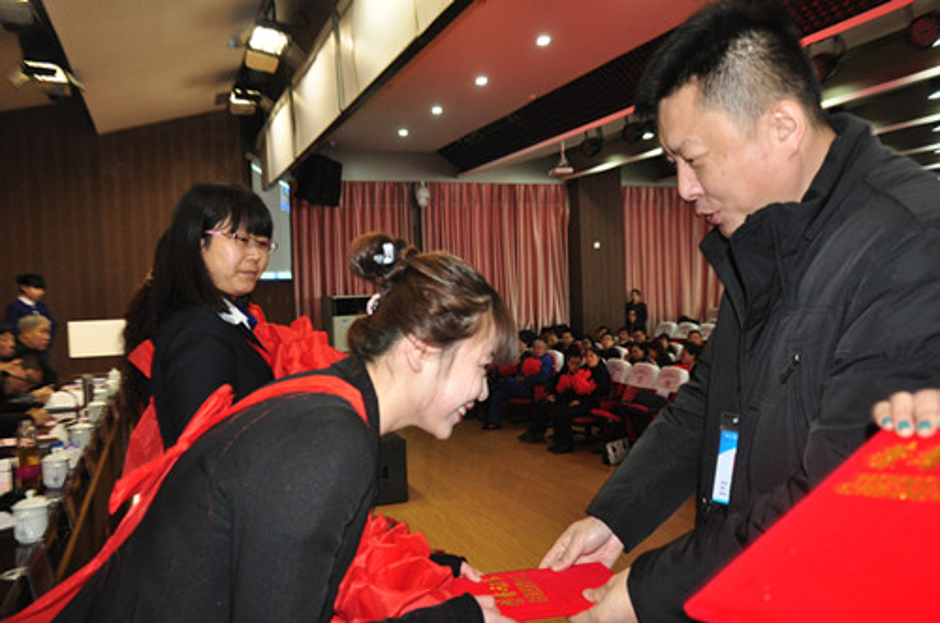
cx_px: 470
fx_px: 821
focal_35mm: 32
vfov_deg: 41.5
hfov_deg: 59.6
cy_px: 312
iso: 800
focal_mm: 21
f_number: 4
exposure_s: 1/60
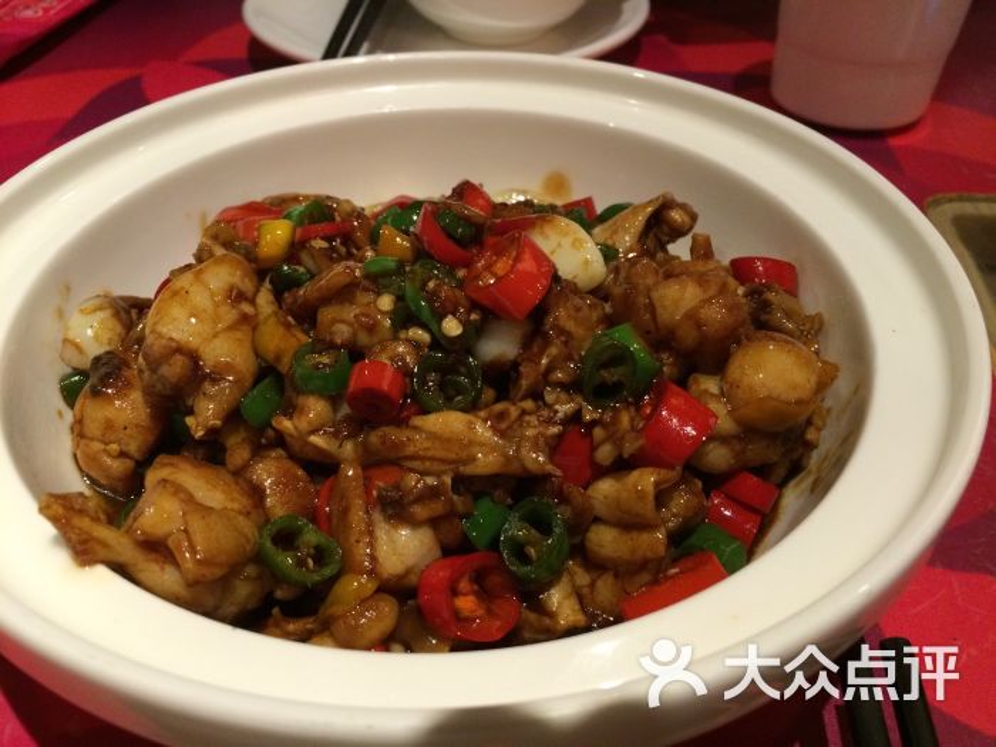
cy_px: 374
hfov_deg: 61.7
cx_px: 498
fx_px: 834
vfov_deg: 48.2
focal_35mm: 29
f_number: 2.2
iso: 250
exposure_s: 1/33
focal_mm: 4.15
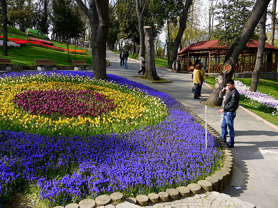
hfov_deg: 63.4
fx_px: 225
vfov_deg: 49.7
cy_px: 104
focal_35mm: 28
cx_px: 139
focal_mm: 14
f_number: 6.3
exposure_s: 1/250
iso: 100
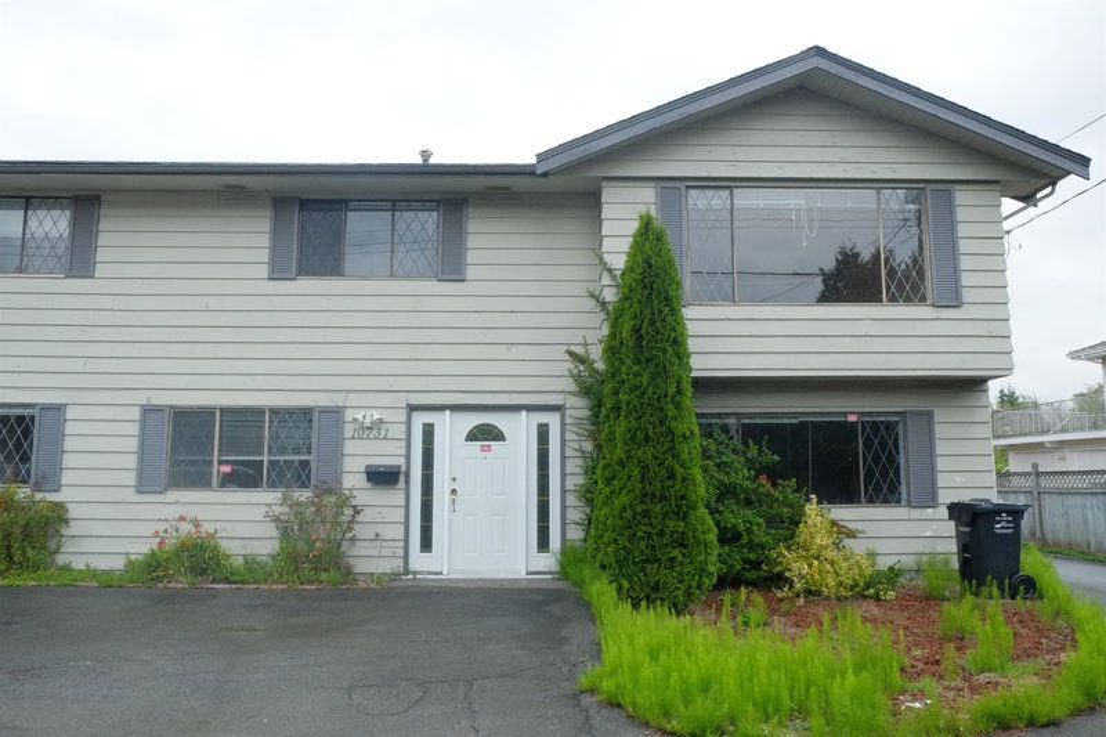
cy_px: 368
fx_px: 829
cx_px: 553
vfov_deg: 47.9
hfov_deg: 67.4
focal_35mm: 27
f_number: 5.6
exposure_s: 1/4000
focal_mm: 18
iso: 3200
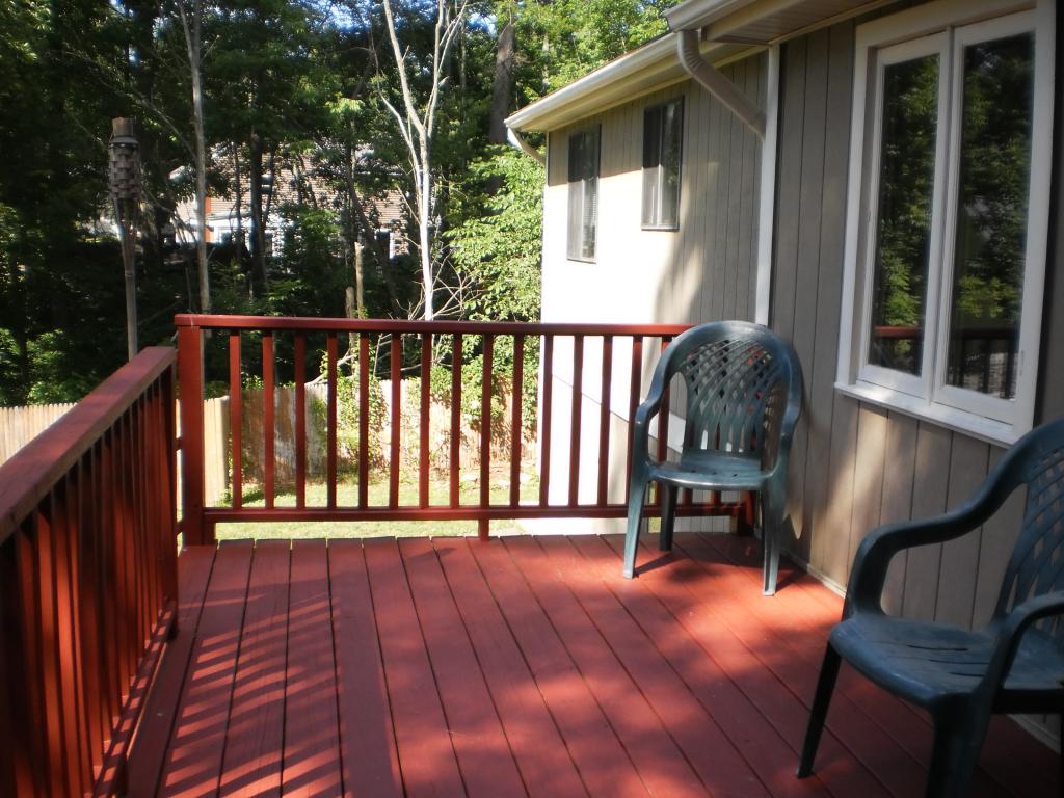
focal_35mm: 36
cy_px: 399
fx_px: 1107
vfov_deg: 39.7
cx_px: 532
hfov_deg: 51.4
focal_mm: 6.3
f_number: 3.1
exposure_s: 1/250
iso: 100
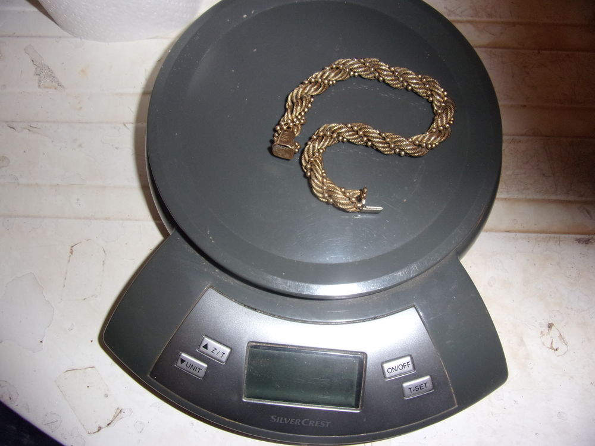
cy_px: 223
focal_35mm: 24
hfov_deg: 71.6
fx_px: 413
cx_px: 298
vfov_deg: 56.8
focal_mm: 4.3
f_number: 3.3
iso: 160
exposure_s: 1/34
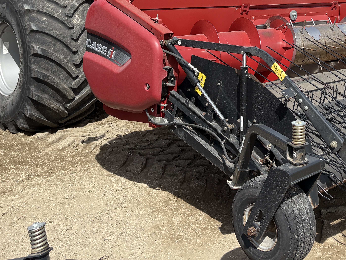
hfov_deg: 34.9
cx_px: 249
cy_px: -7
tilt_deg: -4.0
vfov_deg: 25.5
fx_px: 540
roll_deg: -0.3
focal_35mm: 54
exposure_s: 1/2639
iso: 50
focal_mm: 5.96
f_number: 1.6
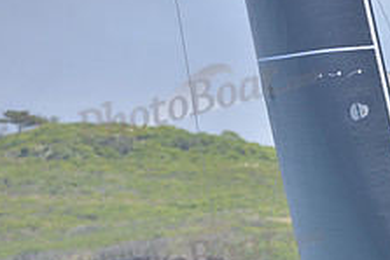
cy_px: 327
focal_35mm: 779
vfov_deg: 1.8
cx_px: 416
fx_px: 8444
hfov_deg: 2.6
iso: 280
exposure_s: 1/1000
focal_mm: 300
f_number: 6.3
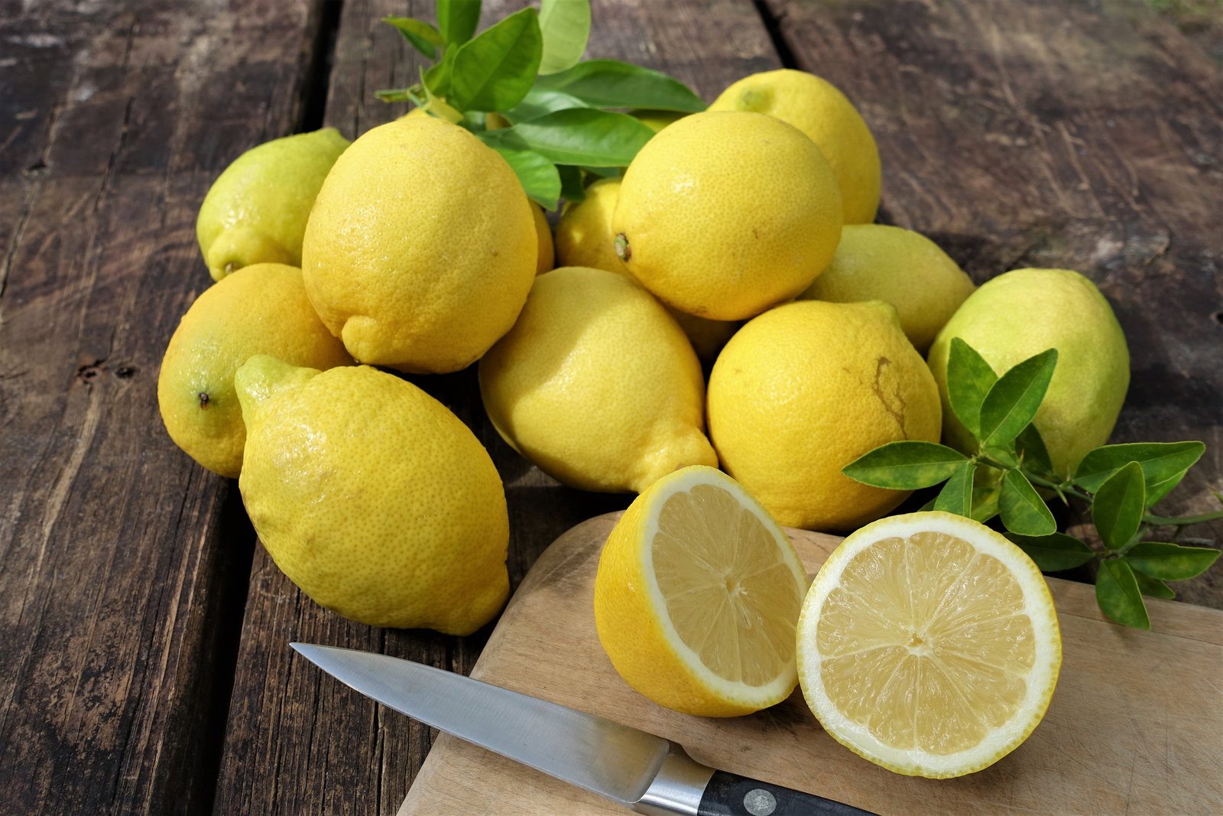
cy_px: 408
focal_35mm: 40
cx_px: 612
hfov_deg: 48.5
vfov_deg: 33.4
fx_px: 1359
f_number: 5
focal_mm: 14.5
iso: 125
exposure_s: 1/160
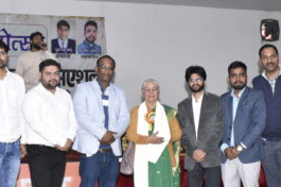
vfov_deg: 19.9
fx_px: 530
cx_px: 111
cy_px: 109
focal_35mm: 68
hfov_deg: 29.6
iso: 1600
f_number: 5
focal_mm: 20
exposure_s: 1/200
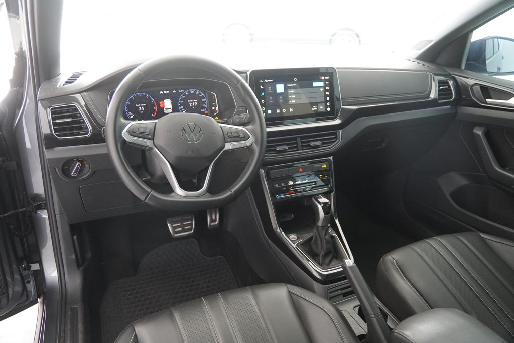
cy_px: 172
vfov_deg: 50.4
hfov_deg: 70.4
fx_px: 364
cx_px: 257
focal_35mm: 26
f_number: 2.8
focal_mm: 17
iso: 2500
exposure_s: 1/160
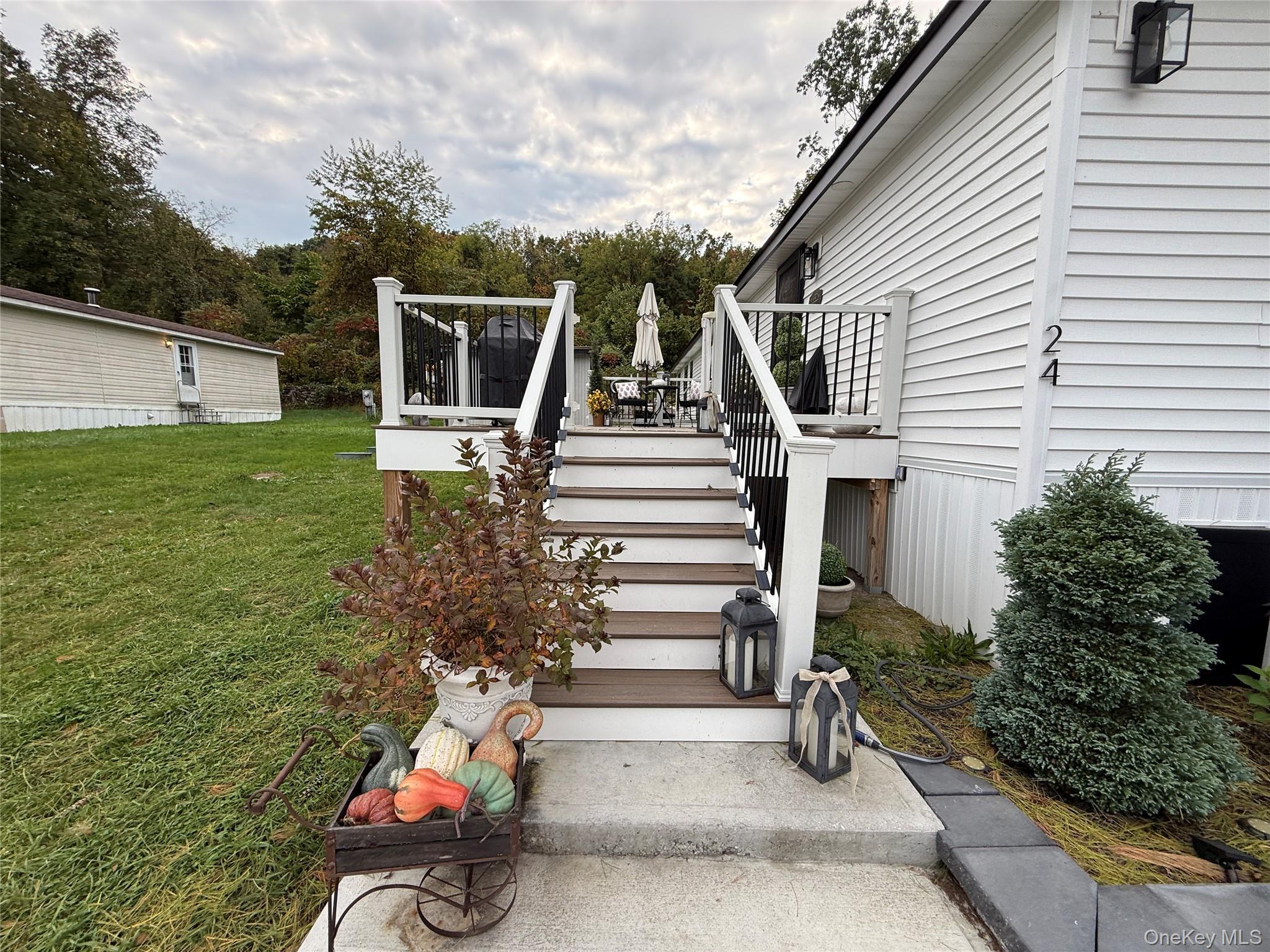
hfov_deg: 102.1
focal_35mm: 14
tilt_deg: -5.6
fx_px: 514
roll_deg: -1.1
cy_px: 476
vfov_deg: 85.7
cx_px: 635
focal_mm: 2.22
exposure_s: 1/140
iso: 50
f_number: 2.2
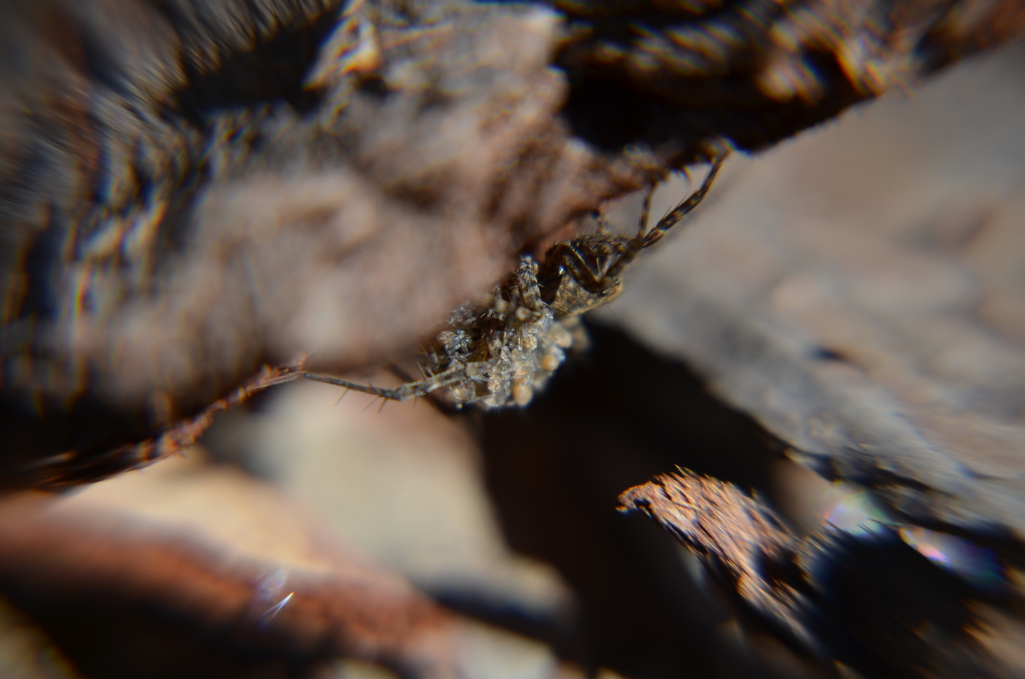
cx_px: 512
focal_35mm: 158
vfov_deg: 8.7
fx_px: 4476
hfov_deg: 13.1
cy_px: 340
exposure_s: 1/320
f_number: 5.6
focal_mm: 105
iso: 100
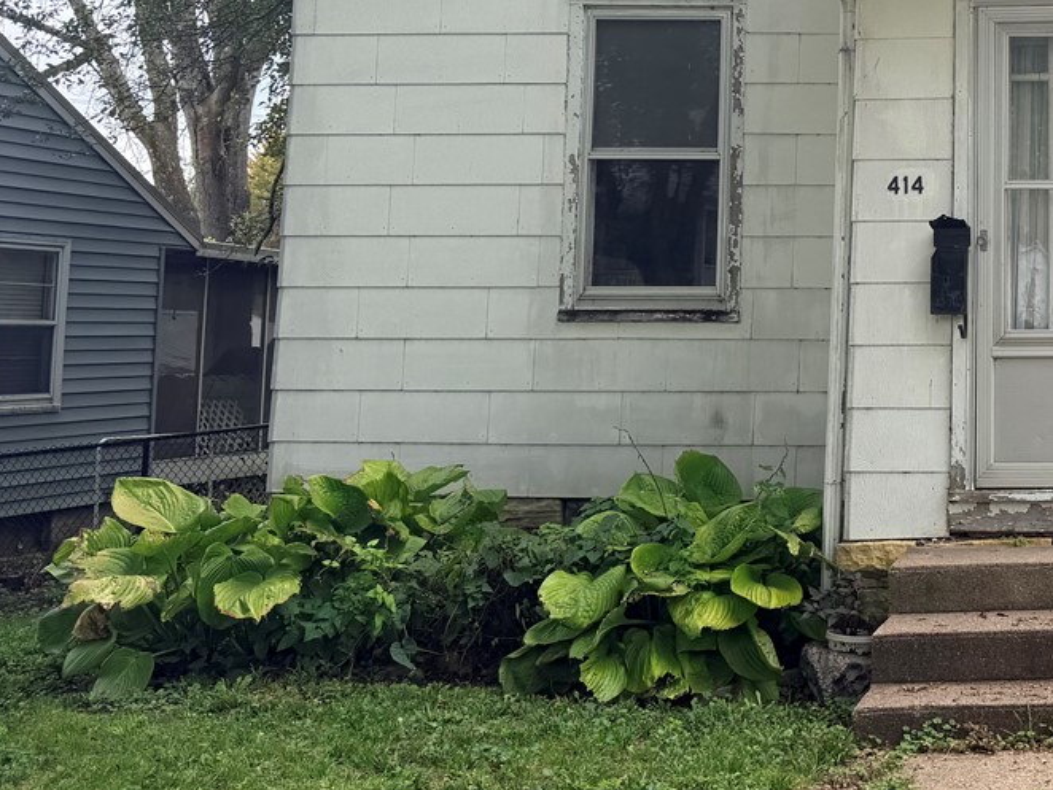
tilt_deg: +6.3
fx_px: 1765
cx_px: 1133
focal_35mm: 58
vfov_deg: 24.8
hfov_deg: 30.1
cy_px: 153
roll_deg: +0.0
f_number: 1.78
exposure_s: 1/1230
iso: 80
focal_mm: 6.76
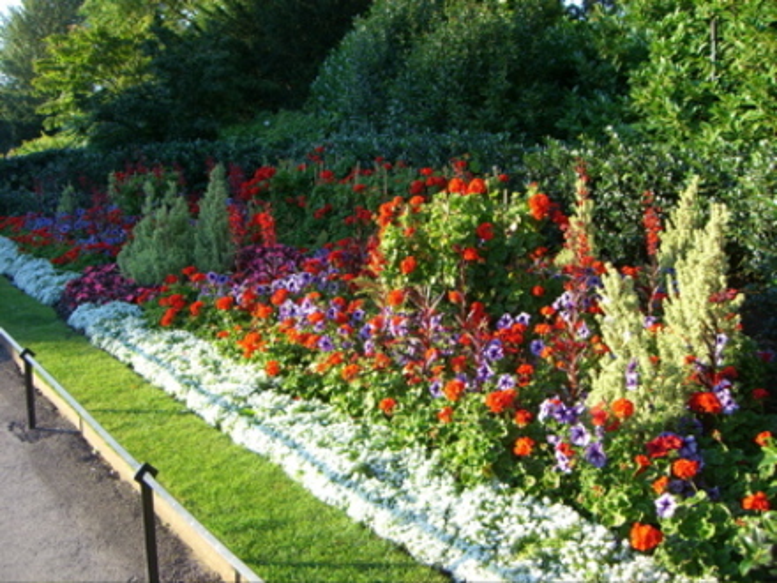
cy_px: 292
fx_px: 853
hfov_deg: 49.0
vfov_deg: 37.7
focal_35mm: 38
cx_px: 388
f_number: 2.7
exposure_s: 1/160
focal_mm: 6.2
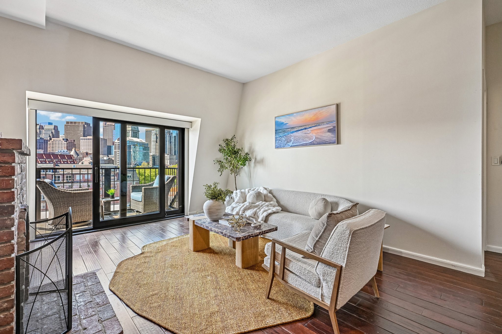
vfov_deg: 73.7
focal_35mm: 16
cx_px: 251
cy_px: 167
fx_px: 223
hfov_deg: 96.7
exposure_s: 1/100
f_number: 8
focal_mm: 16
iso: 400
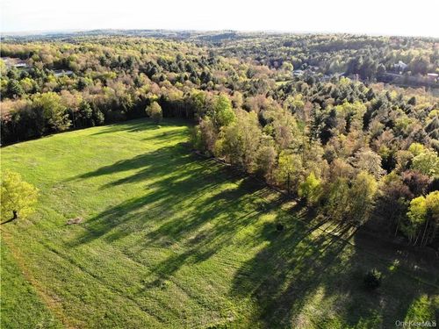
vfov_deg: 56.8
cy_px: 164
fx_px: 304
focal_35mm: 24
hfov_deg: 71.6
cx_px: 220
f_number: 2.8
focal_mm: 4.5
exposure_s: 1/276
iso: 107
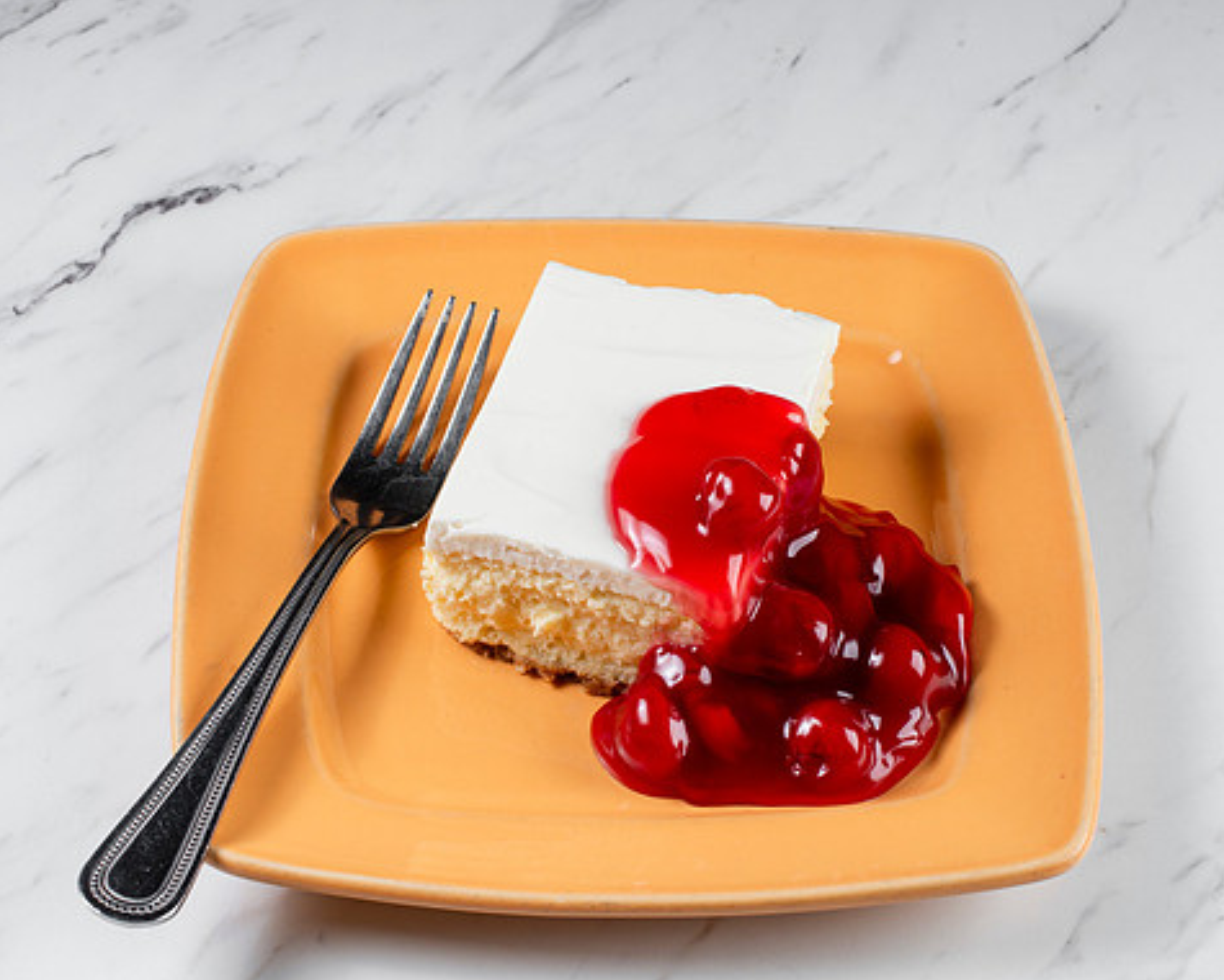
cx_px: 641
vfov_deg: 21.8
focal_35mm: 70
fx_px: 2536
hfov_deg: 27.1
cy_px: 575
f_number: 10
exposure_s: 1/200
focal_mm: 50
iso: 200
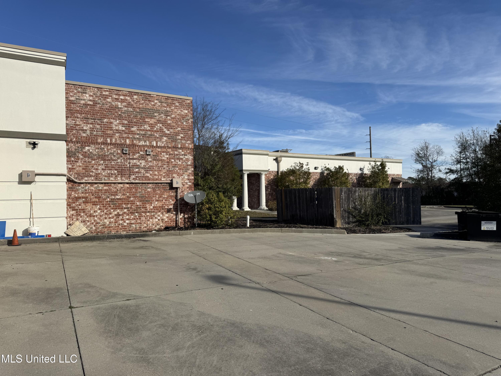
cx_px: 250
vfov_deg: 56.8
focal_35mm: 24
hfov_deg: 71.6
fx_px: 347
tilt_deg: +0.6
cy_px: 188
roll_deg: +1.1
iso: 80
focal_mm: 6.76
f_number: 1.78
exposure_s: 1/7092
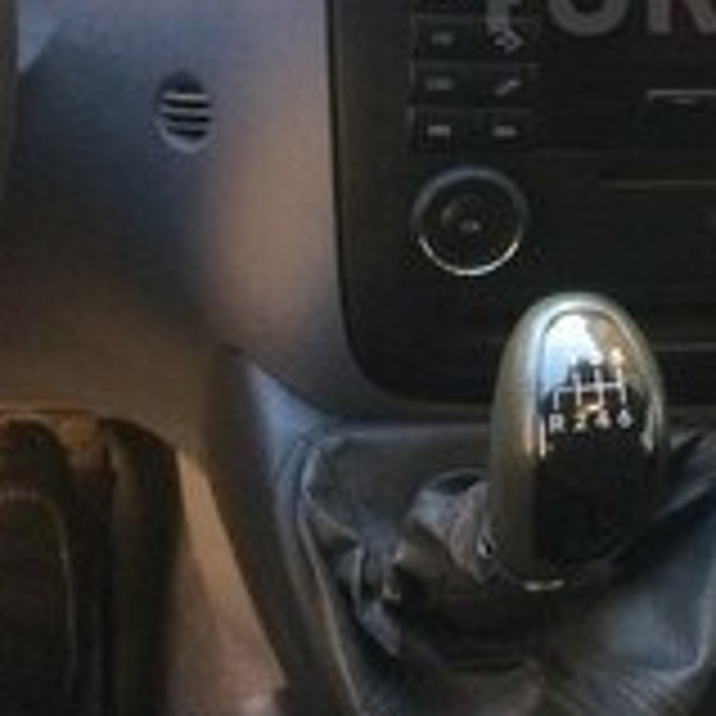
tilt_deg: -33.4
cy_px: -18
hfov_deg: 20.5
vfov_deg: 20.9
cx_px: 806
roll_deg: -13.5
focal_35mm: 80
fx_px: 1872
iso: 80
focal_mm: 4.15
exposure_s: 1/33
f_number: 2.2
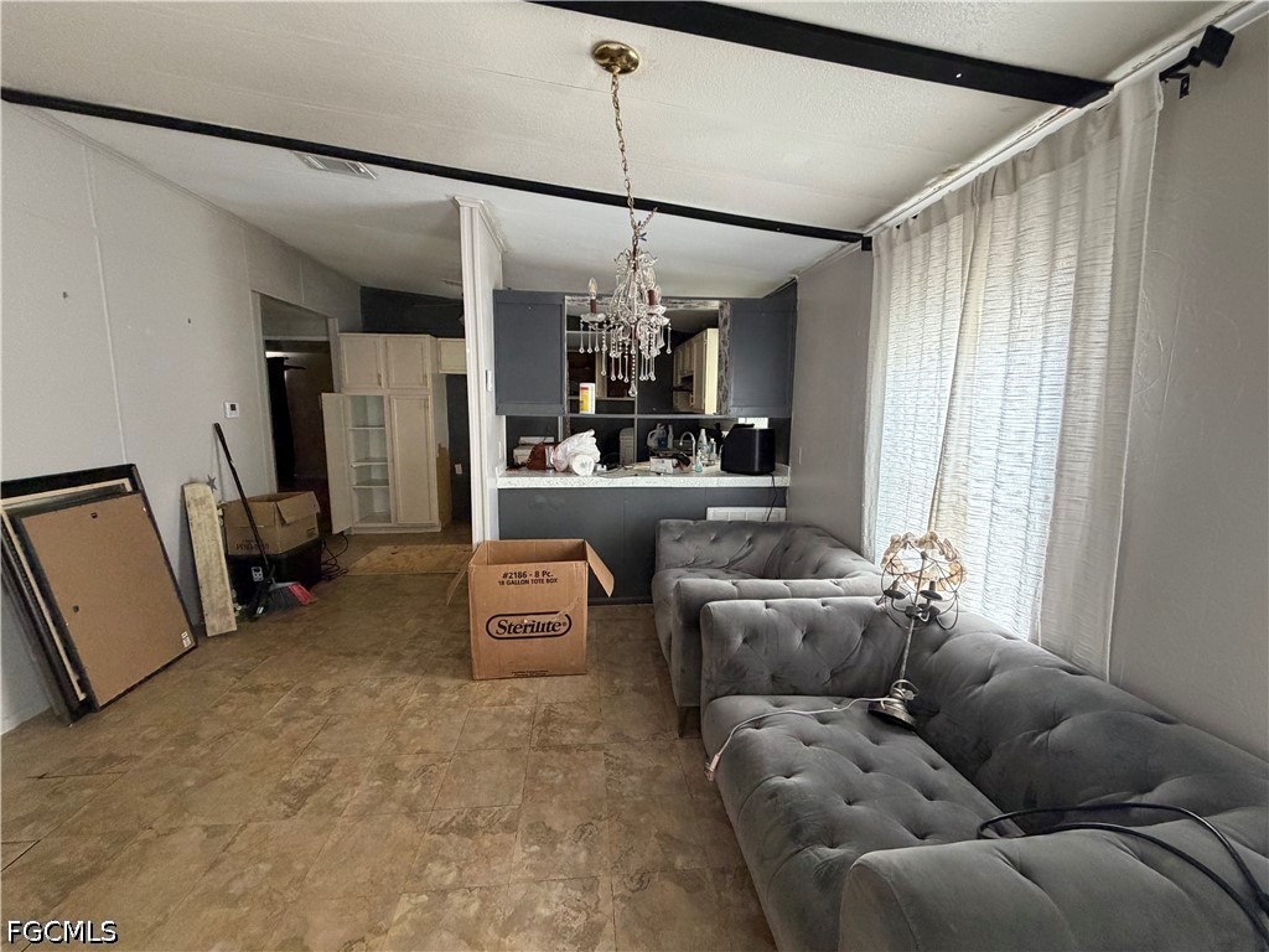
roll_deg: +0.3
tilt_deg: -8.7
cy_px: 476
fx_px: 513
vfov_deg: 85.7
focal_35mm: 14
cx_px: 634
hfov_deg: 102.1
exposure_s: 1/60
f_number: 2.2
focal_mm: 2.22
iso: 400
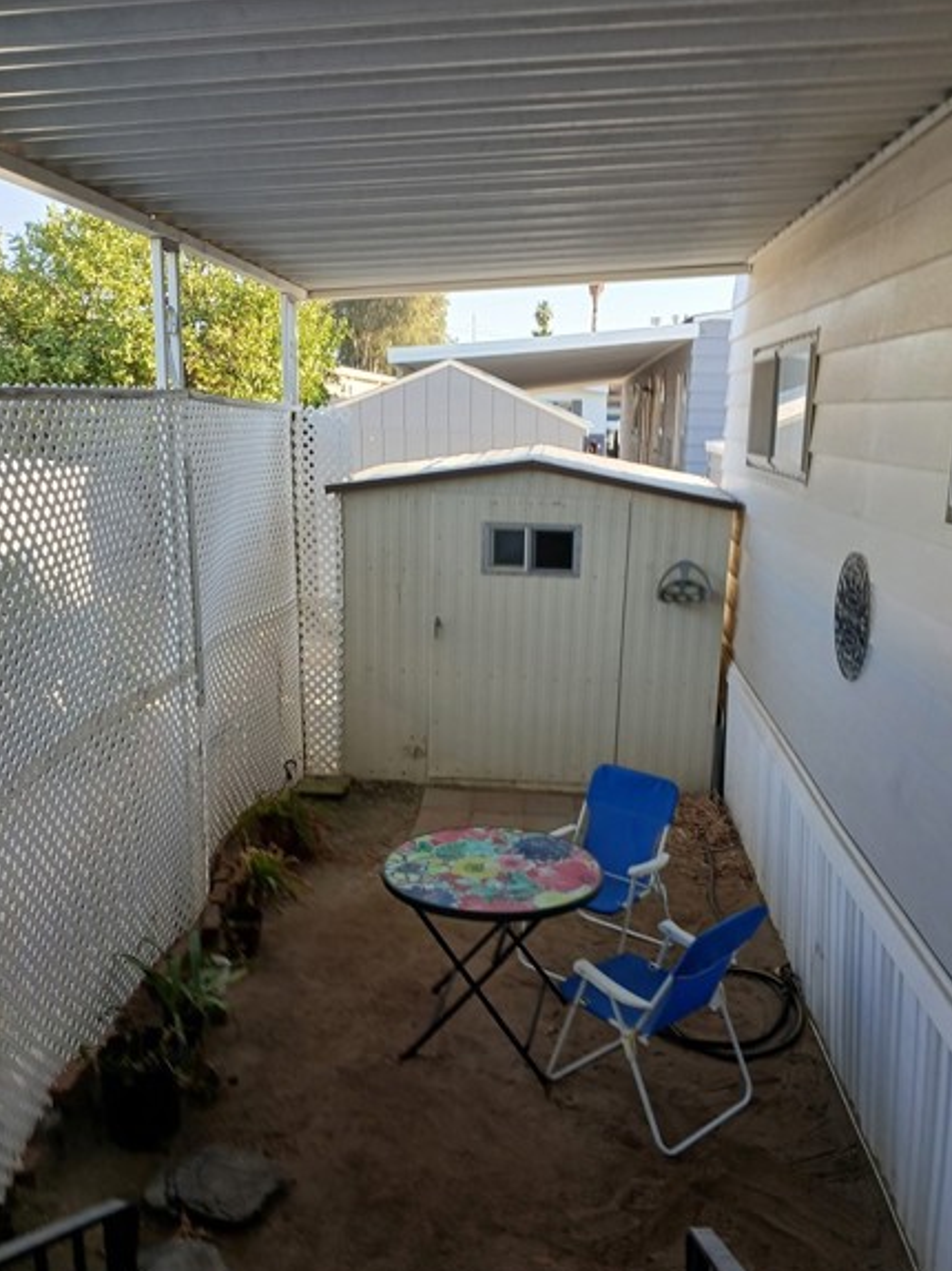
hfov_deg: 48.2
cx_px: 491
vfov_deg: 61.7
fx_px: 1064
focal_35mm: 29
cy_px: 664
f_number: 1.8
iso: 32
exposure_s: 1/60
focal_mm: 3.98
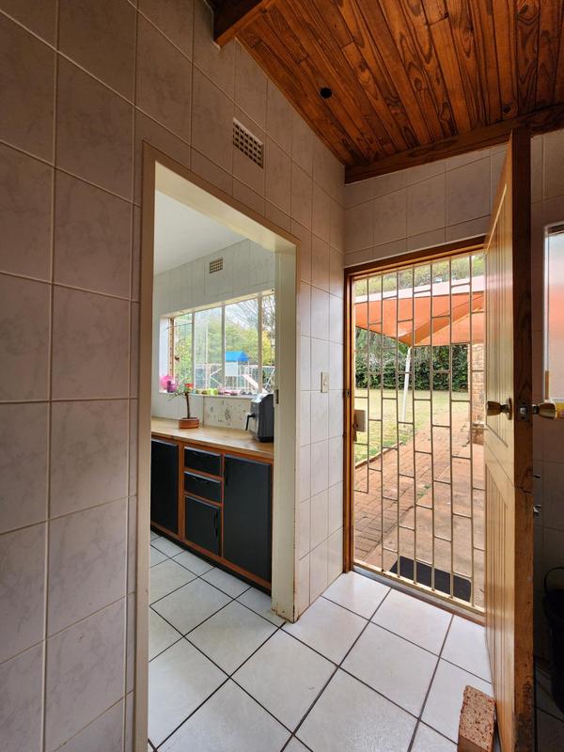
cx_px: 282
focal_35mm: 13
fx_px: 282
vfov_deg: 106.2
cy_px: 376
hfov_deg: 89.9
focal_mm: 2.2
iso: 160
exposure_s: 1/50
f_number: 2.2
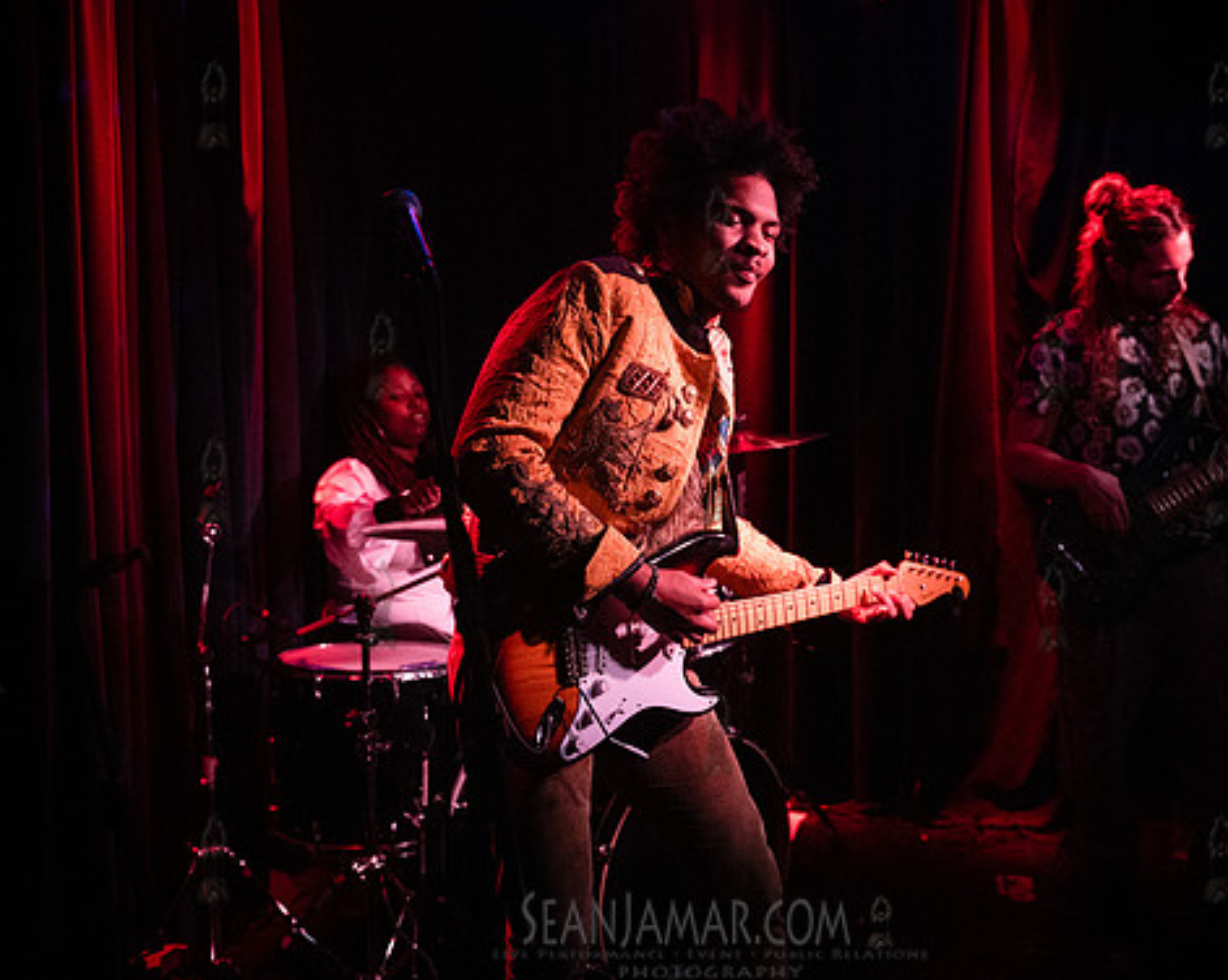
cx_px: 714
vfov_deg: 40.1
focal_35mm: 37
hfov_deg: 48.9
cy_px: 480
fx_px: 1344
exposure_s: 1/320
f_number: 3.5
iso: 12800
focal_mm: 32
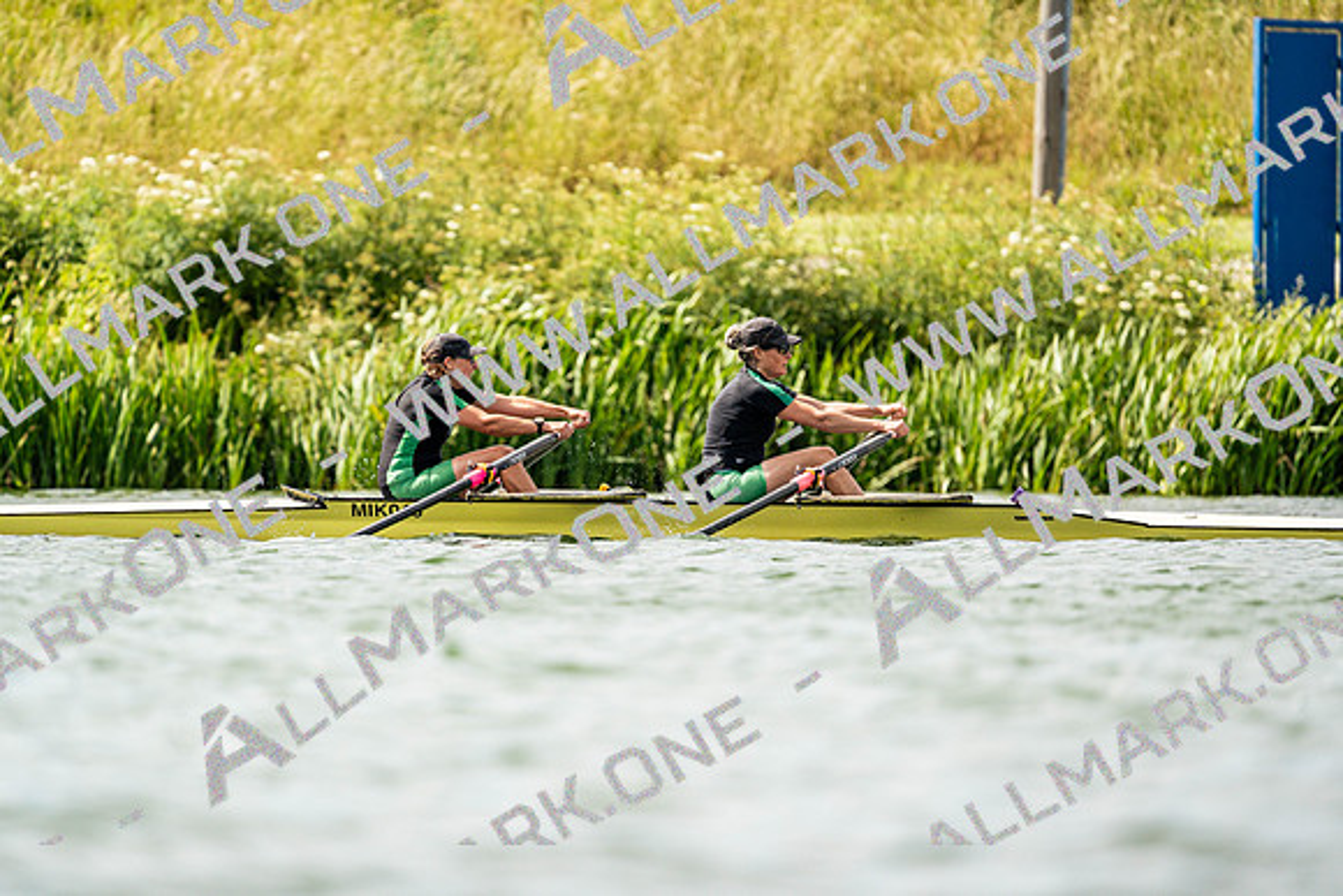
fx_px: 22388
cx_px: 672
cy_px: 448
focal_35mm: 600
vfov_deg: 2.3
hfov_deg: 3.4
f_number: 6.3
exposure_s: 1/2000
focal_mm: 600
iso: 400
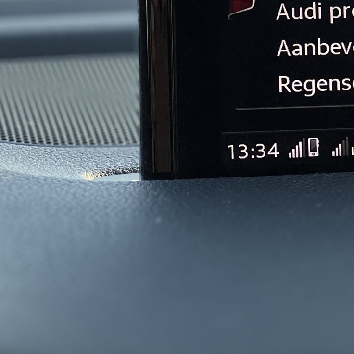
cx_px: 463
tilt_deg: -1.3
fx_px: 2372
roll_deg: +0.4
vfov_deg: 8.5
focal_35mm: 205
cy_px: 6
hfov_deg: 8.4
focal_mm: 9
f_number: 2.8
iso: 32
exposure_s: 1/121
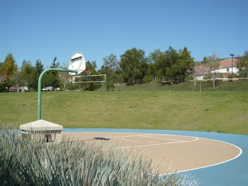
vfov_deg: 32.9
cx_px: 124
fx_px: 315
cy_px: 93
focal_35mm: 44
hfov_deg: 42.9
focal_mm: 7.8
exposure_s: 1/800
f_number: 5
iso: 100
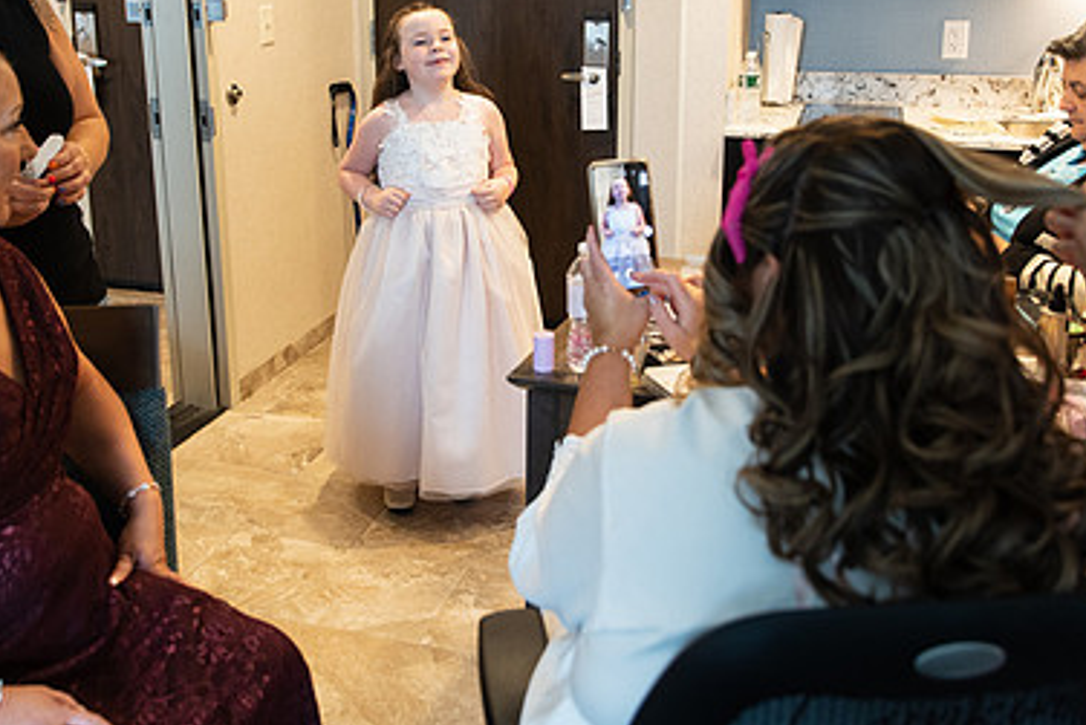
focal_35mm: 37
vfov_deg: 35.3
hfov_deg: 51.9
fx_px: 1117
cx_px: 557
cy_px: 198
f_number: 2.8
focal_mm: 24
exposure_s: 1/250
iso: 2000
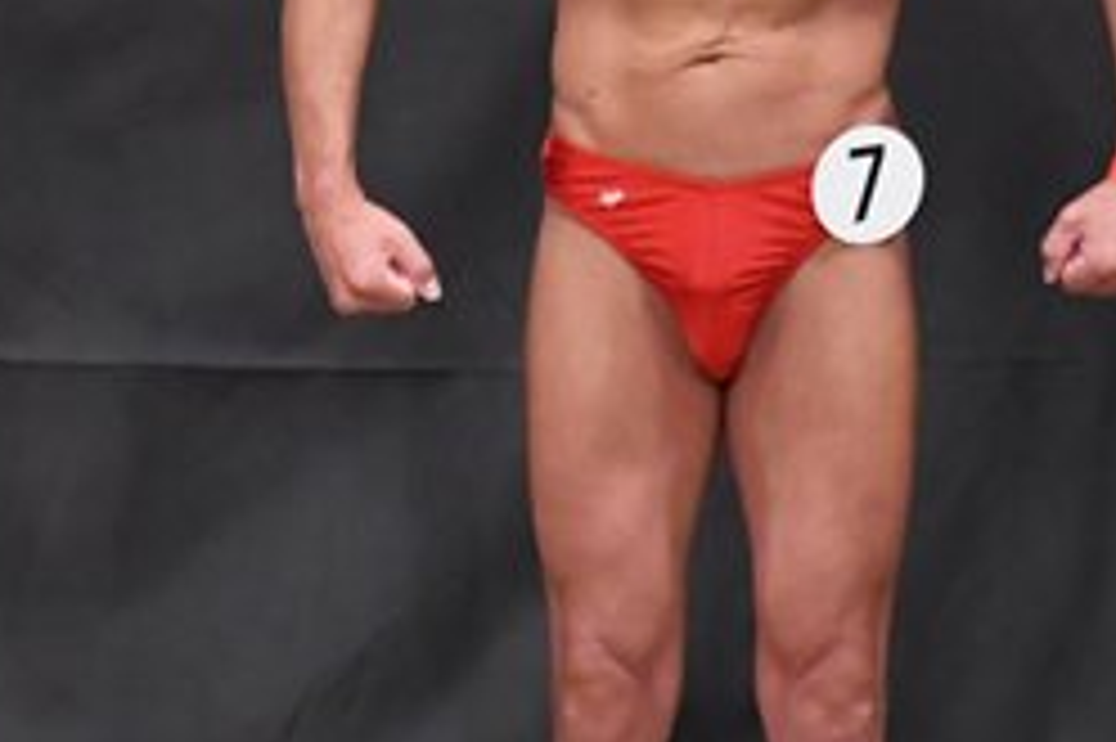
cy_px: 220
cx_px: -124
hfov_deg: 2.9
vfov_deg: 2.0
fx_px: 21809
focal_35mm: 704
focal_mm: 150
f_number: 5.6
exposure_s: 1/400
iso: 5000
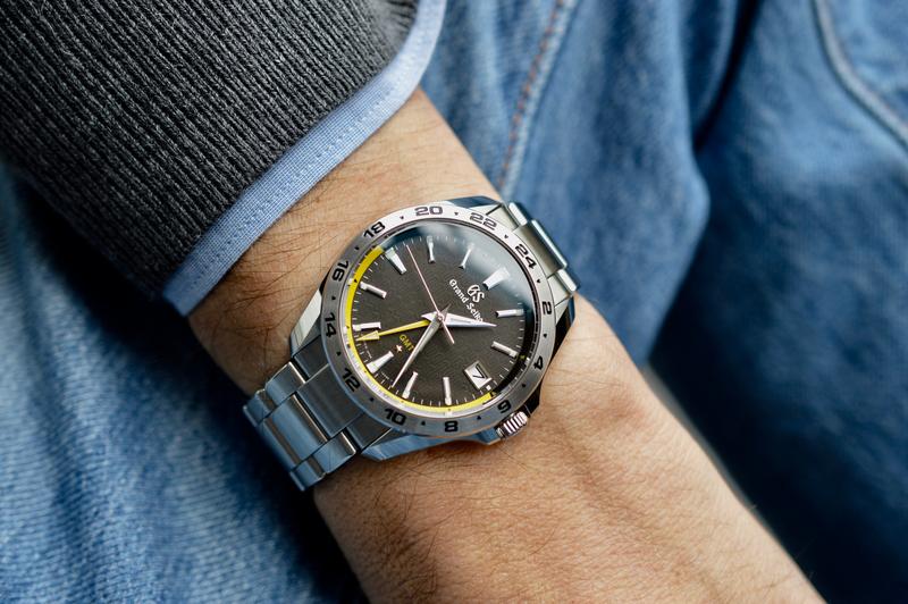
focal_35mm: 60
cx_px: 454
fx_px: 1512
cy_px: 302
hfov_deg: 33.4
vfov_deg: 22.6
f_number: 4.5
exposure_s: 1/80
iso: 400
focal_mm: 40
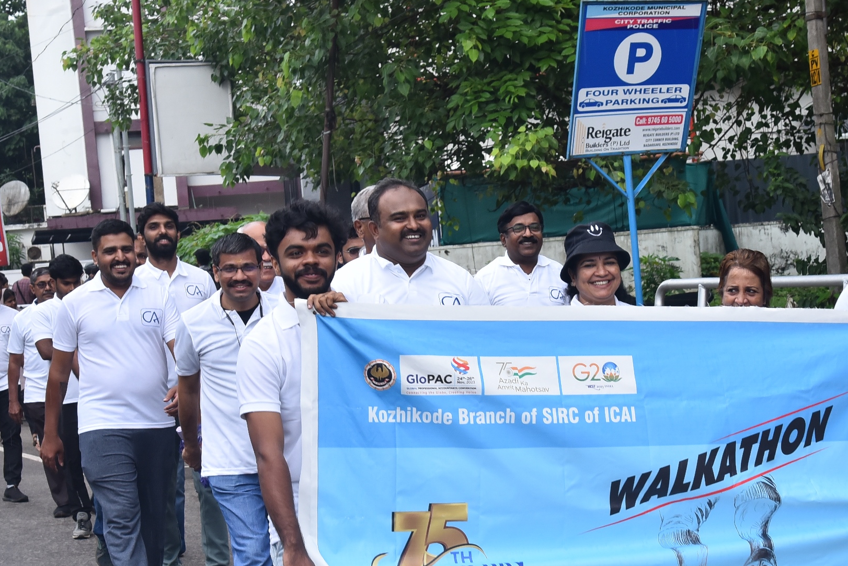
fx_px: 2097
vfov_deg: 15.4
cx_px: 507
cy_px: 342
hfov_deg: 22.8
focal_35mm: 89
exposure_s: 1/160
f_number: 11
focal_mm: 48
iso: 640
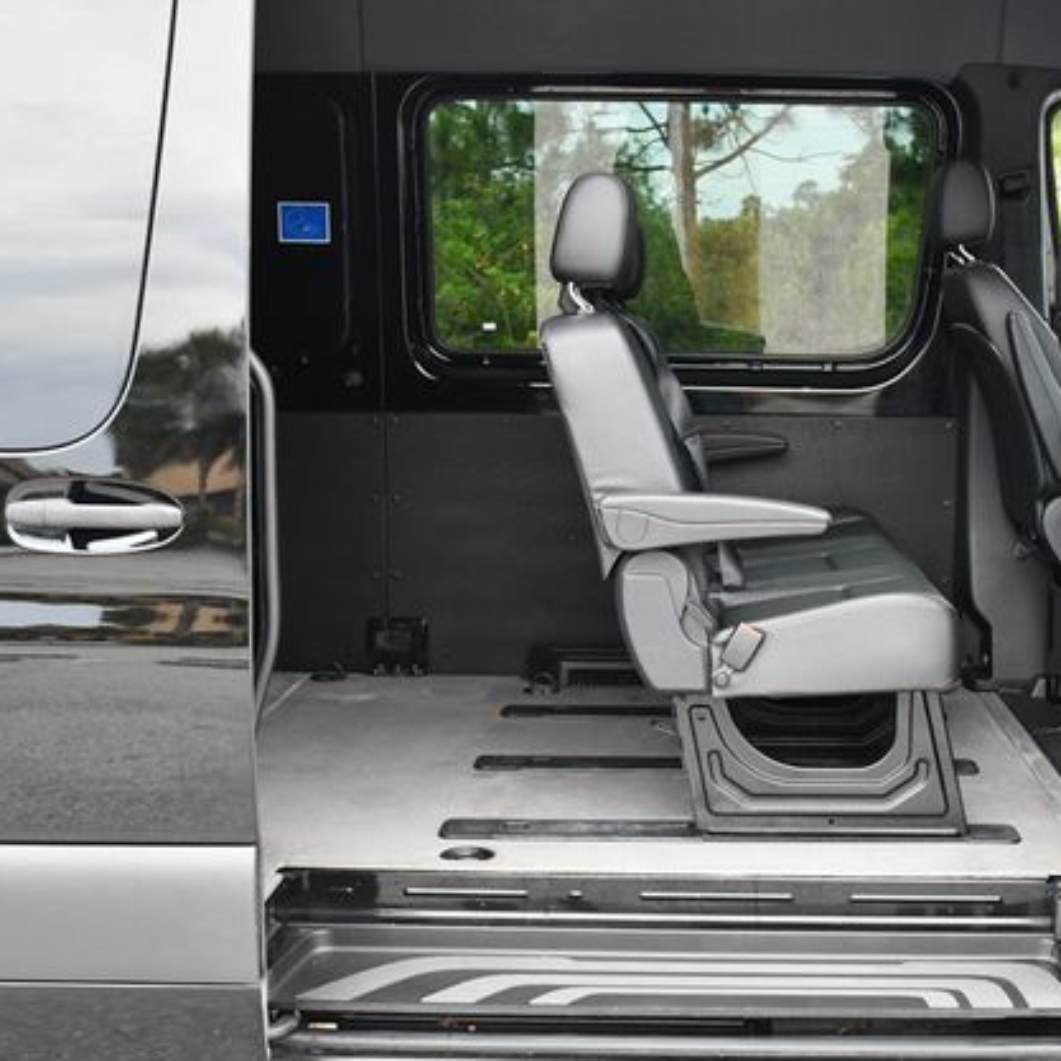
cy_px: 534
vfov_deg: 36.1
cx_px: 679
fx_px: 1630
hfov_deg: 35.8
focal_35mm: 47
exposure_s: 1/250
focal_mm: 18
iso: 800
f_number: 3.5
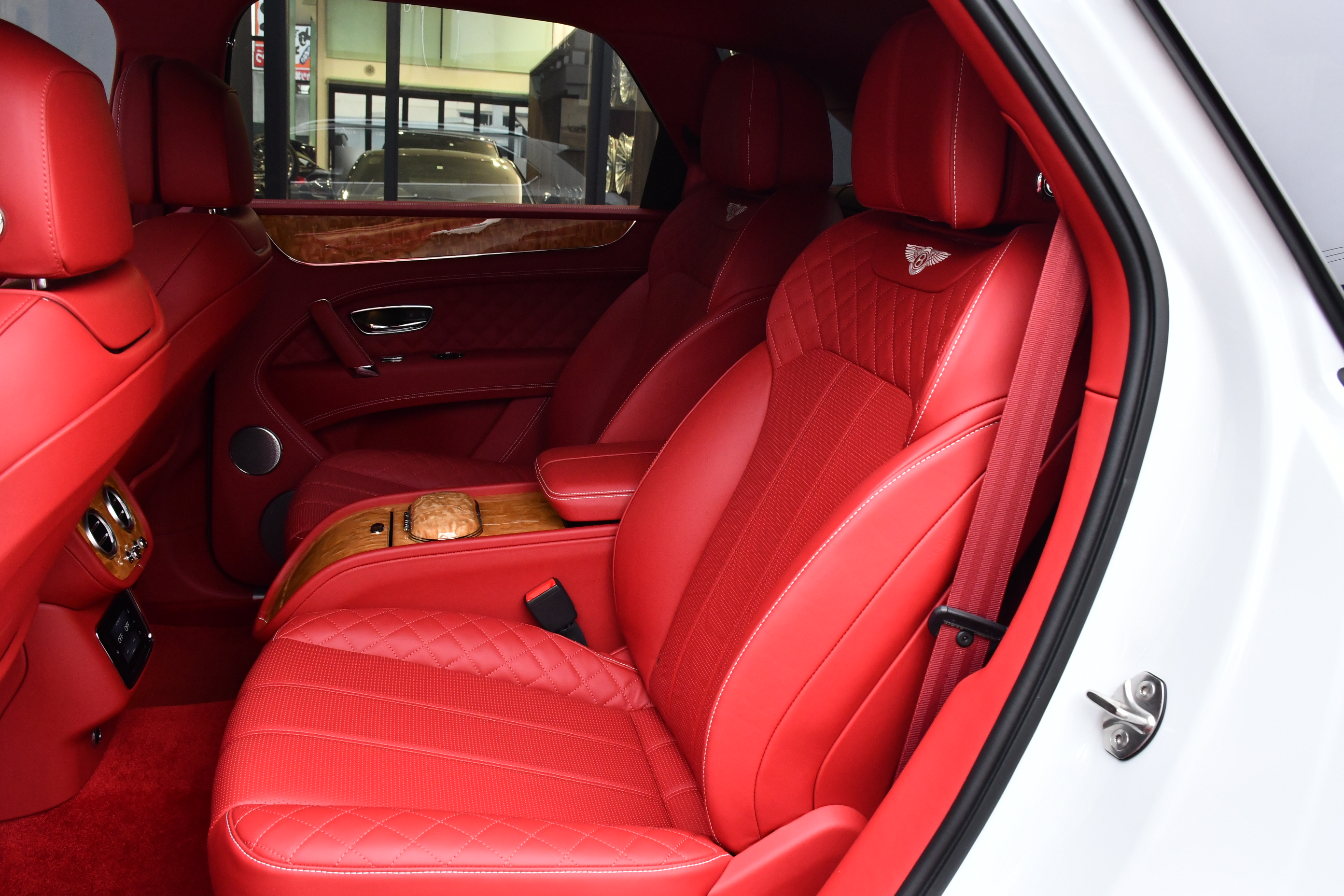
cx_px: 672
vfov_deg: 40.0
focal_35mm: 33
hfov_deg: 57.2
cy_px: 448
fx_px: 1232
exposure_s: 1/30
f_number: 8
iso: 900
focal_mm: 22
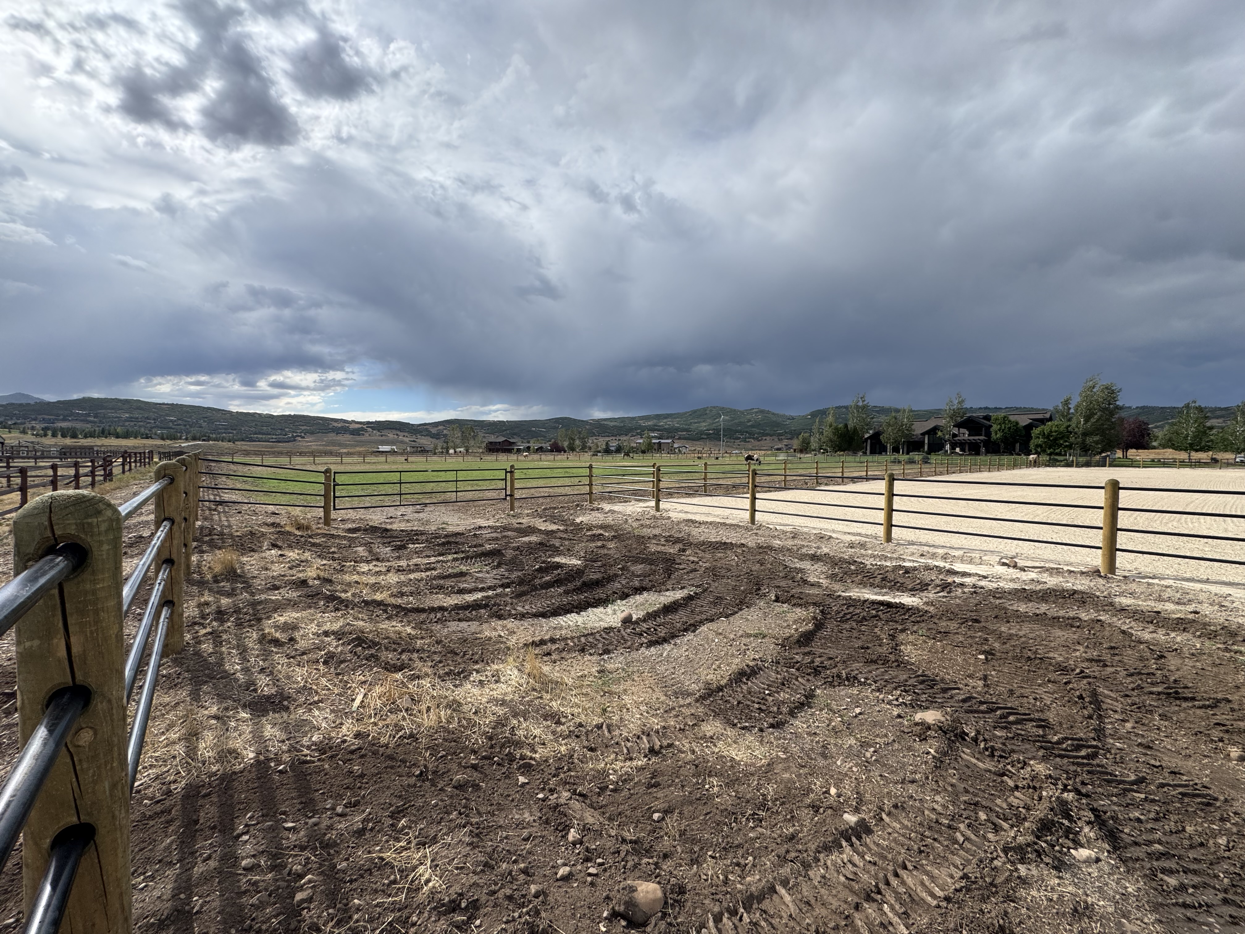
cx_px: 622
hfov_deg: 102.1
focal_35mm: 14
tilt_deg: -2.2
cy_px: 467
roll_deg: -1.2
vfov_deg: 85.7
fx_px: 504
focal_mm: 2.22
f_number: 2.2
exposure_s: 1/1600
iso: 50
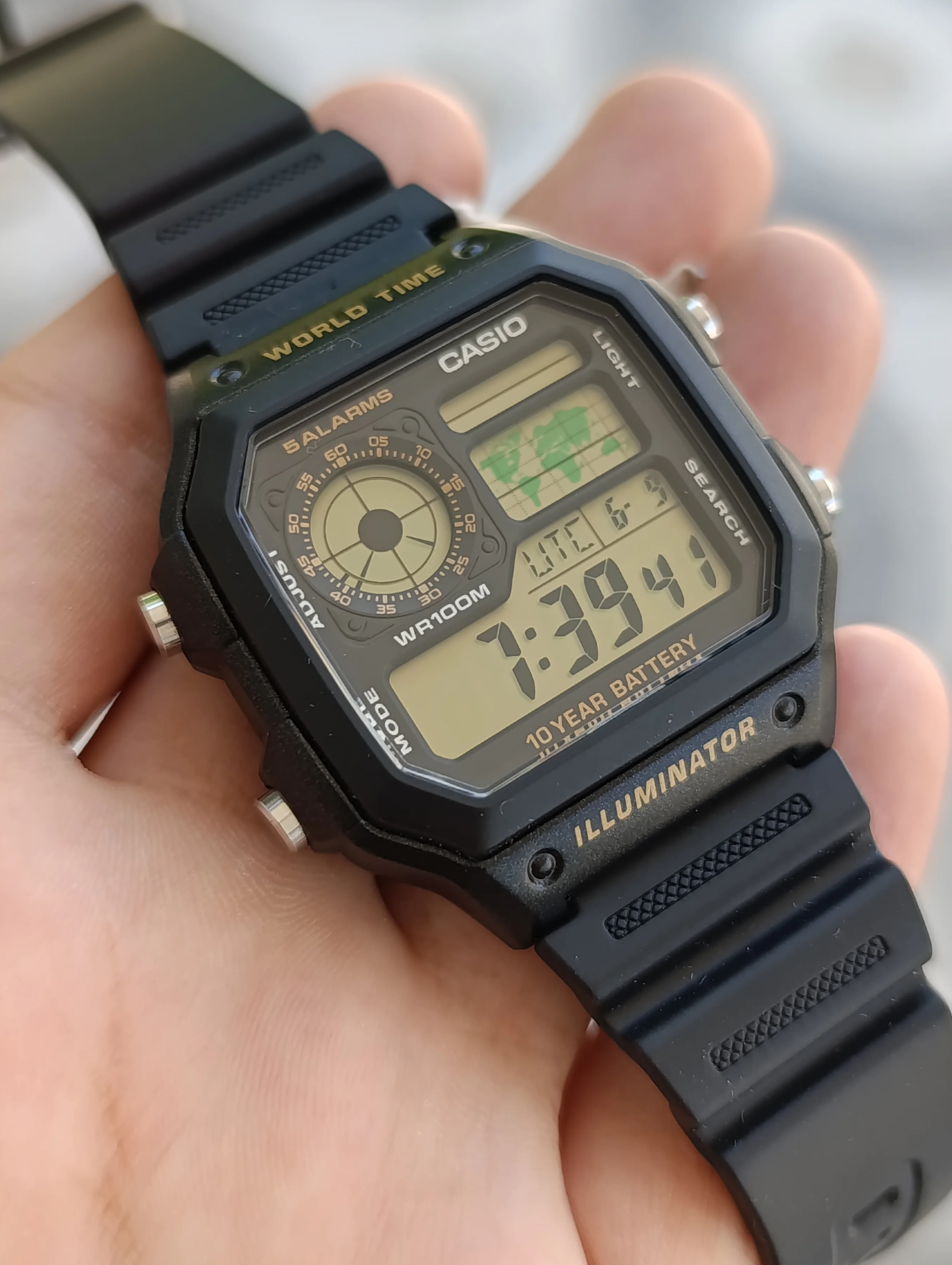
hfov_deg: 53.1
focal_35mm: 26
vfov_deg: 67.0
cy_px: 566
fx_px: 951
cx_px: 511
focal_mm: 6.14
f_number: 1.6
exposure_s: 1/120
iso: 160
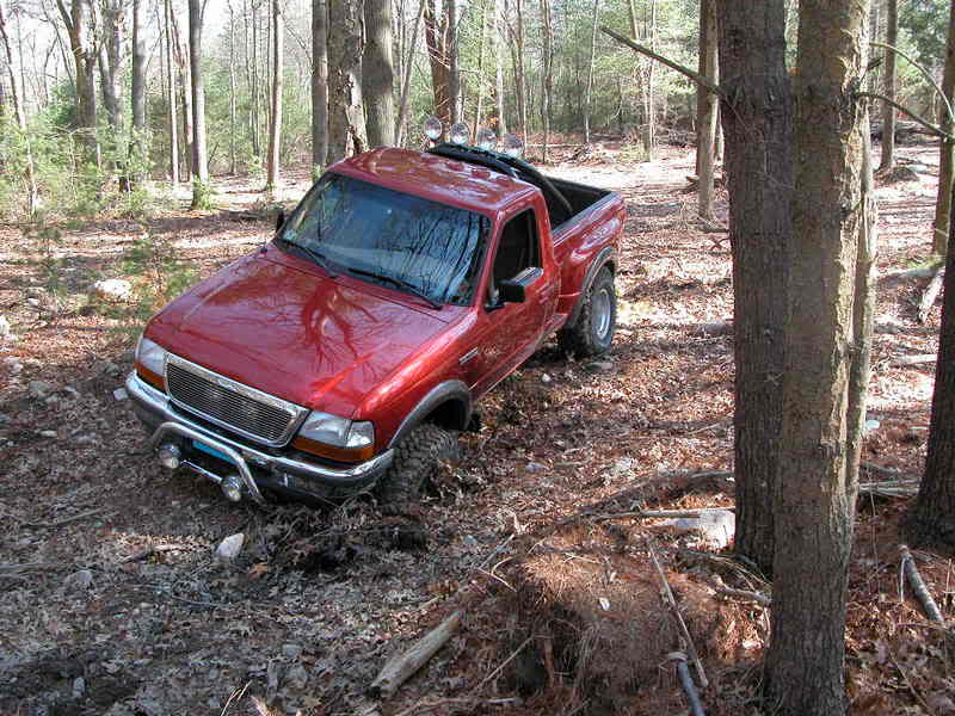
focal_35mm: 34
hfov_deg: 54.0
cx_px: 478
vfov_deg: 41.8
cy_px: 358
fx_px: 938
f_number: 3.2
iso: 100
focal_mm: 8.9
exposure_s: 1/84.6
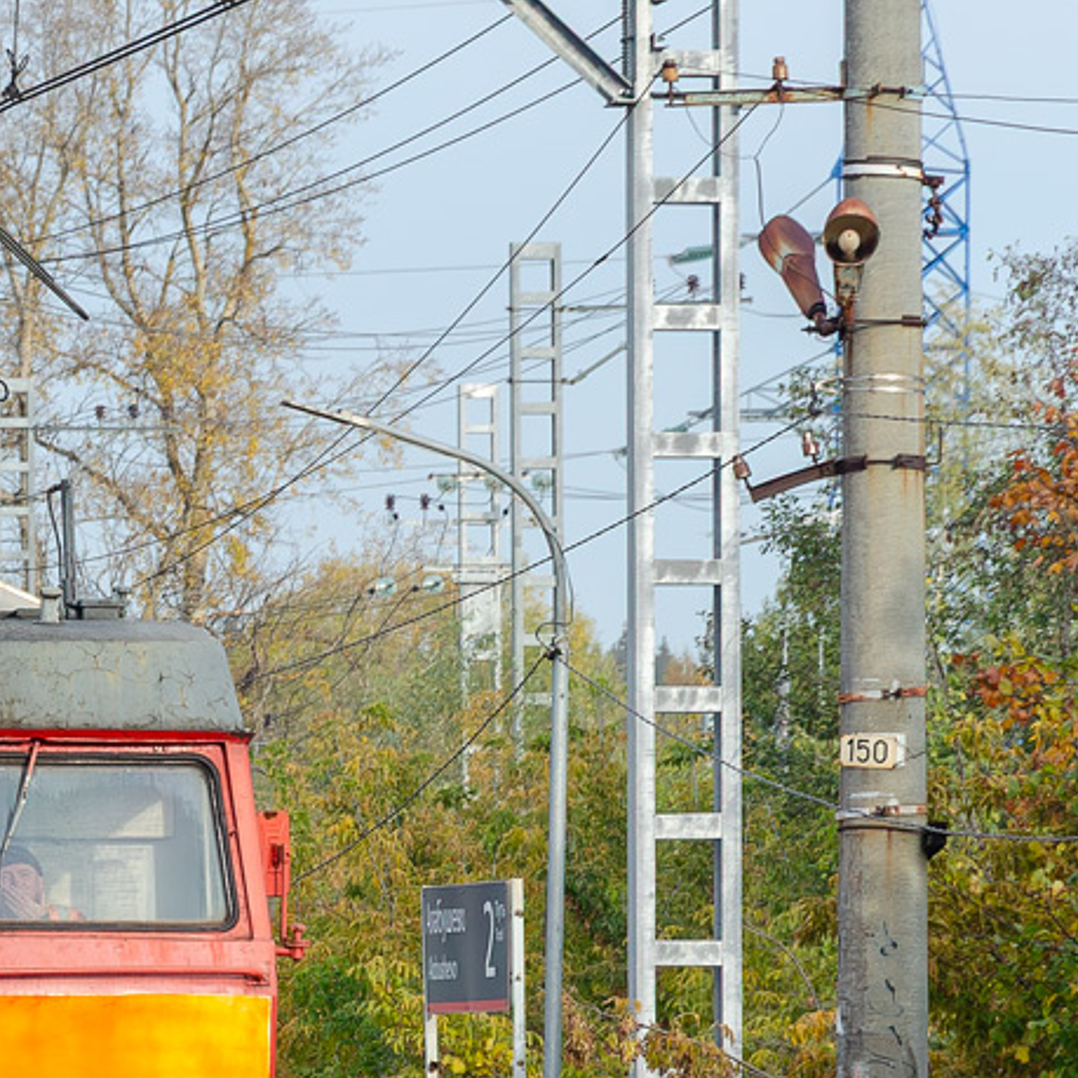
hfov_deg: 4.0
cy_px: 900
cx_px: -216
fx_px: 15375
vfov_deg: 4.0
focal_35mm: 436
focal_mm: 105
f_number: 5.6
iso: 250
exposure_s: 1/500
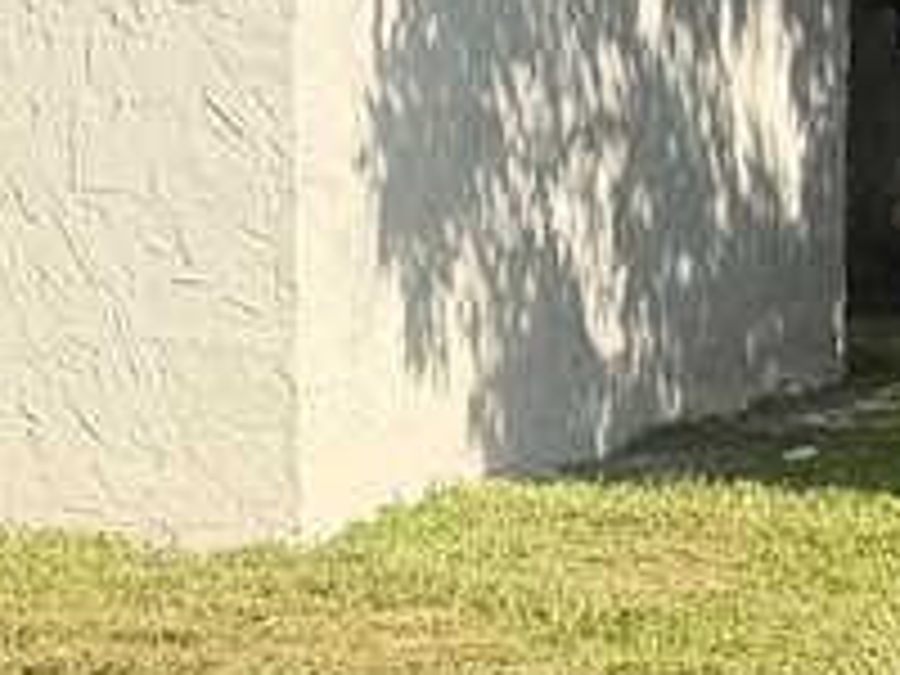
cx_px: 171
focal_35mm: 192
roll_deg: +1.1
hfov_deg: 10.3
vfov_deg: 7.7
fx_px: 4992
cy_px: 410
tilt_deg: -6.3
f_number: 1.78
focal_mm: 6.76
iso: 80
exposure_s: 1/3021
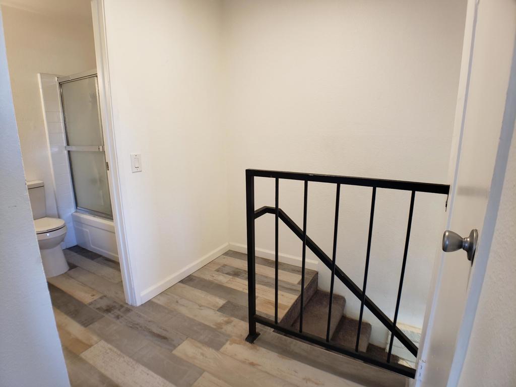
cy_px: 194
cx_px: 258
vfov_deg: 53.1
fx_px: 388
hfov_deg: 67.3
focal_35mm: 26
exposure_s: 1/60
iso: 200
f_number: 2.4
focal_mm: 4.3
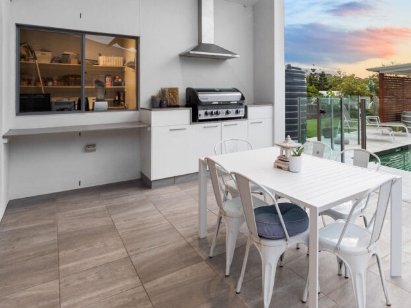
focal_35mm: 23
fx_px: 273
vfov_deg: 57.0
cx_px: 301
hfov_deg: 69.7
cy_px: 92
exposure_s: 1/6
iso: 400
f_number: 8
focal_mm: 7
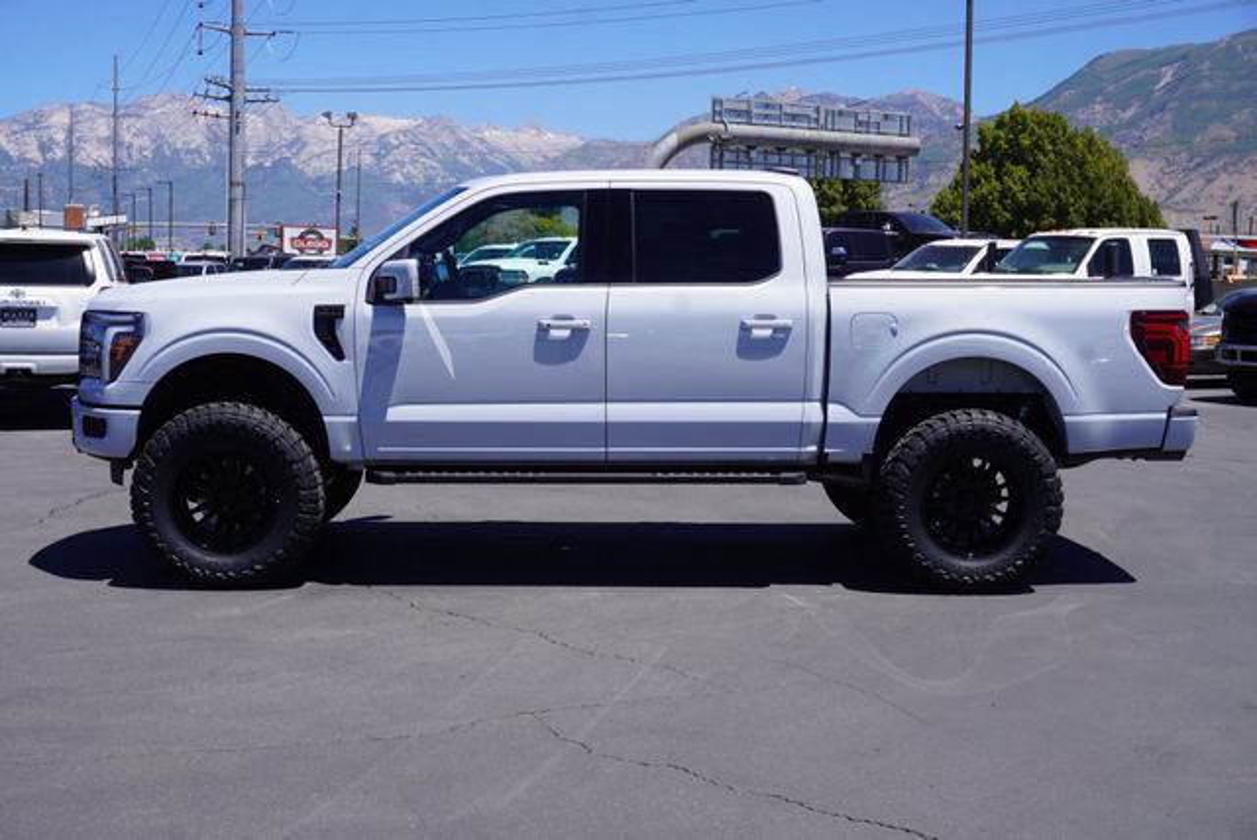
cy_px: 420
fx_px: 1677
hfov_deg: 41.1
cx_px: 628
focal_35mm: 48
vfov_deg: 28.1
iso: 100
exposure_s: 1/160
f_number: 11
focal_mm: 32
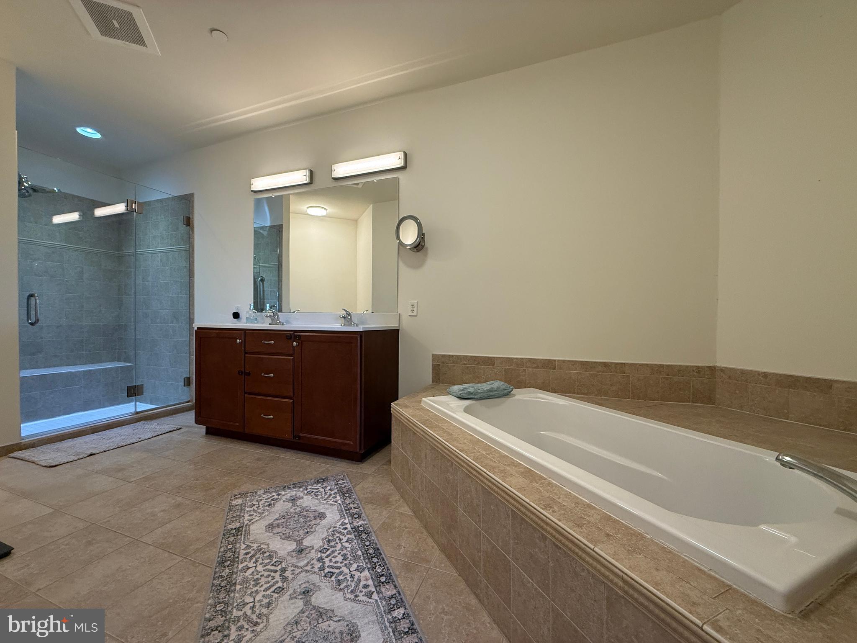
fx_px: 347
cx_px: 428
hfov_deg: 102.1
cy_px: 322
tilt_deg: -0.7
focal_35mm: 14
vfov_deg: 85.7
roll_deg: -0.1
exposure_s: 1/60
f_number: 2.2
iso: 200
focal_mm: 2.22
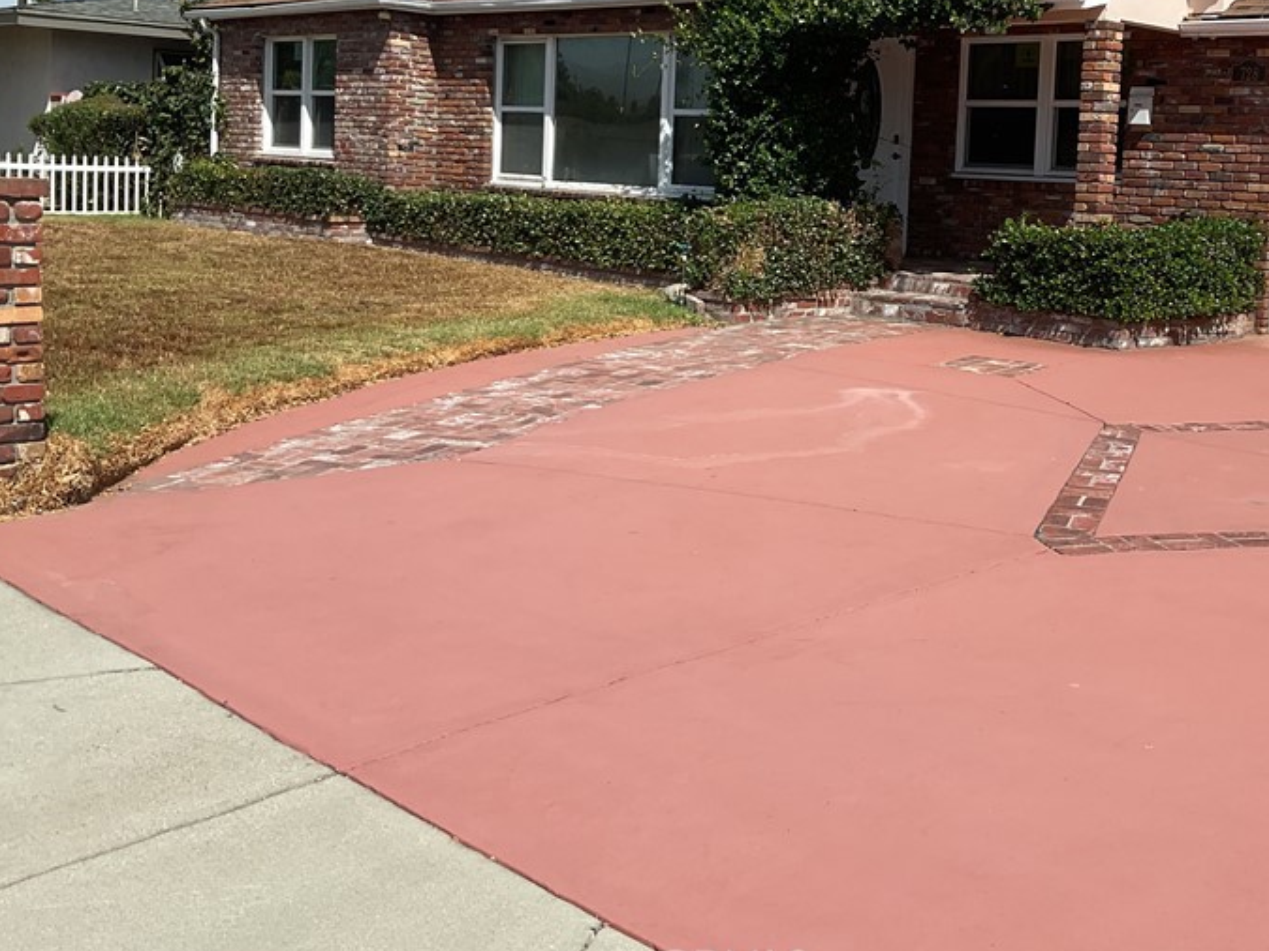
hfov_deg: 42.2
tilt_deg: -3.2
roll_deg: -2.4
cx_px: 884
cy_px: 273
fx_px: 1613
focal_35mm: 44
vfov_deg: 32.4
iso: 16
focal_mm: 3
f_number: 1.8
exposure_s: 1/2427
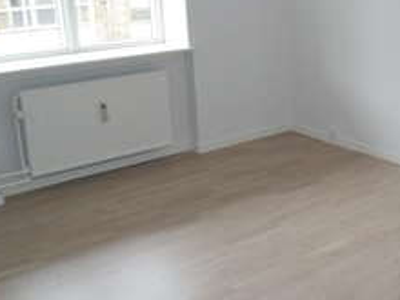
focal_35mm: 55
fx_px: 636
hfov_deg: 33.2
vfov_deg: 26.5
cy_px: 118
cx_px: 358
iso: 400
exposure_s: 1/40
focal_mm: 20
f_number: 4.5
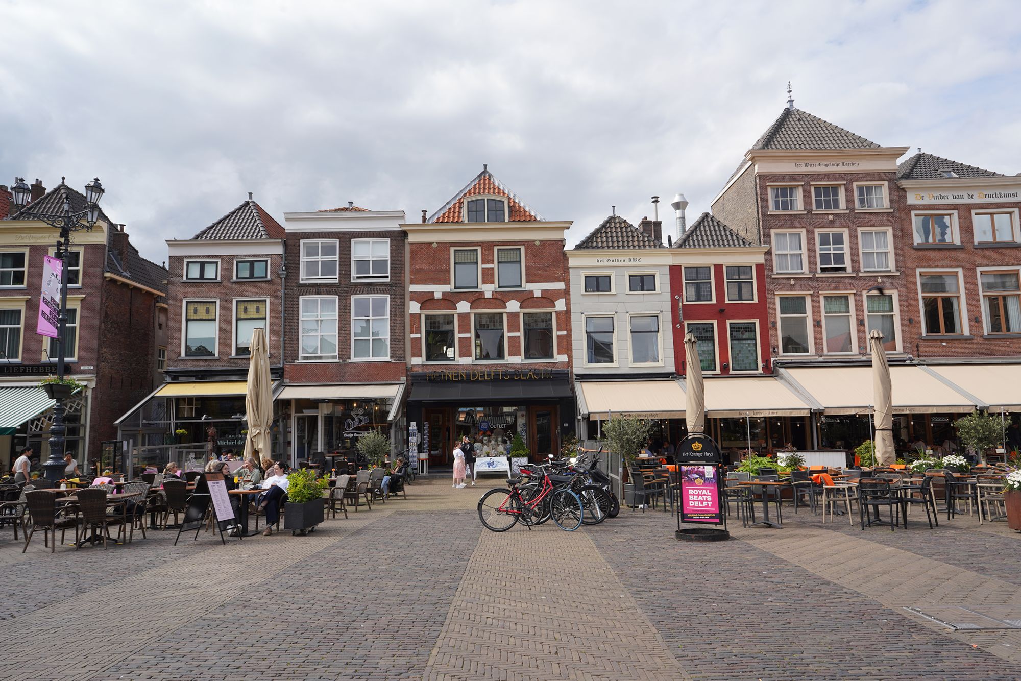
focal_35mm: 24
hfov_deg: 73.7
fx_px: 681
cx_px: 510
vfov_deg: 53.1
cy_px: 340
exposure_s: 1/100
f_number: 13
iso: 100
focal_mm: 24
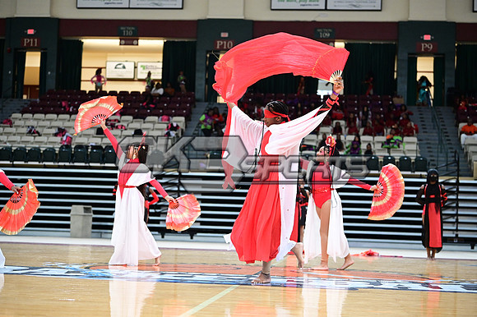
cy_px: 158
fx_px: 927
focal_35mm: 70
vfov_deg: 19.4
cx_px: 238
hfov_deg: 28.9
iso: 6400
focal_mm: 70
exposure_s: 1/1000
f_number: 3.2
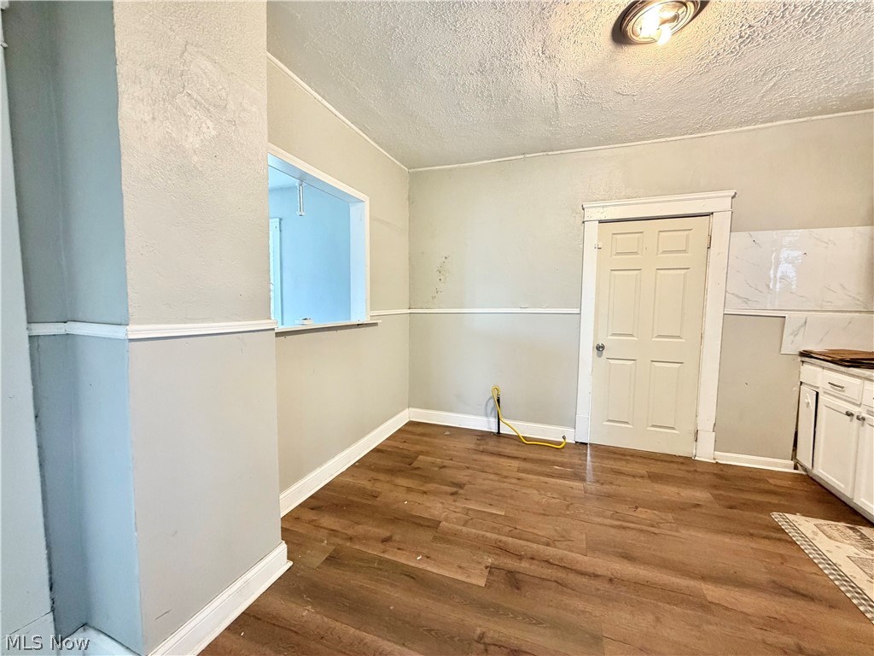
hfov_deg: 102.1
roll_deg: +1.0
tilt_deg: -4.5
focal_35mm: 14
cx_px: 437
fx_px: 353
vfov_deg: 85.7
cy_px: 328
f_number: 2.2
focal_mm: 2.22
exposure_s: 1/60
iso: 320
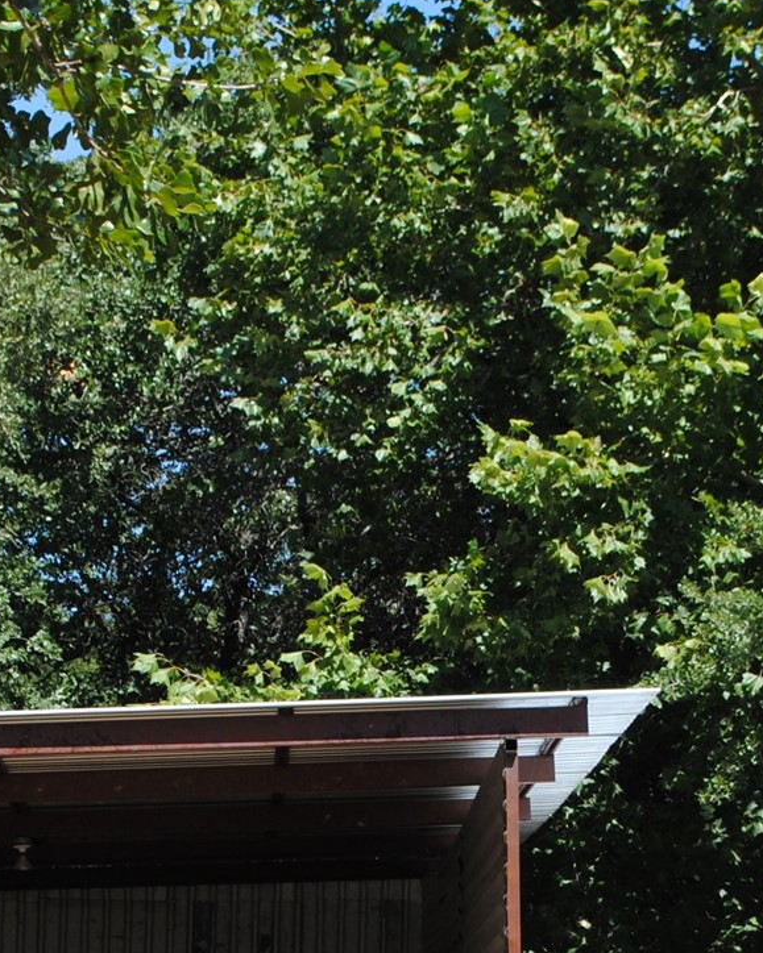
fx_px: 3811
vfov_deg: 14.2
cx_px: 549
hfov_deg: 11.4
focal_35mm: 135
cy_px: 791
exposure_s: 1/200
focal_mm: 32
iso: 100
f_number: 7.1
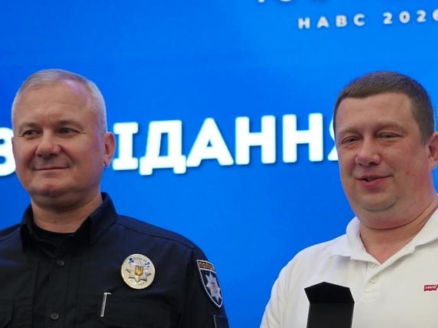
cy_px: 289
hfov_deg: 18.9
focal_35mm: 104
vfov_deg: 14.1
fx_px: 1315
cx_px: 293
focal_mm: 41
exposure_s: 1/160
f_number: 4
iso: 1600
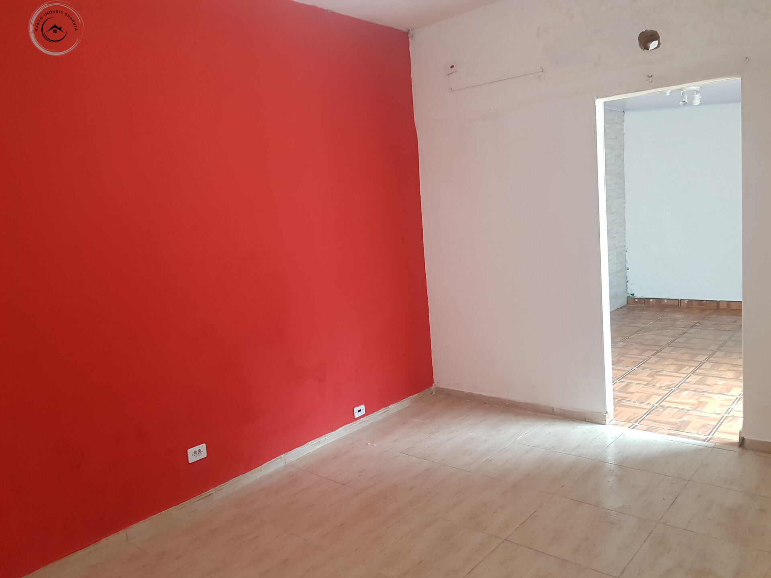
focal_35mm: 26
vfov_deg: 53.1
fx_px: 579
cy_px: 289
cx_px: 386
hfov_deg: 67.3
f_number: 1.7
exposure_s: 1/30
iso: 200
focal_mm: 4.2
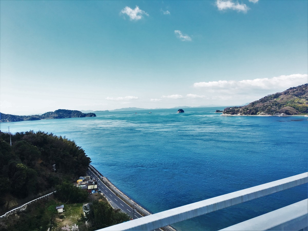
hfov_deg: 61.7
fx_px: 258
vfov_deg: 48.2
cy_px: 116
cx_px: 154
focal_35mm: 29
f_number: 2.2
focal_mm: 4.15
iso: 25
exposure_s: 1/1570
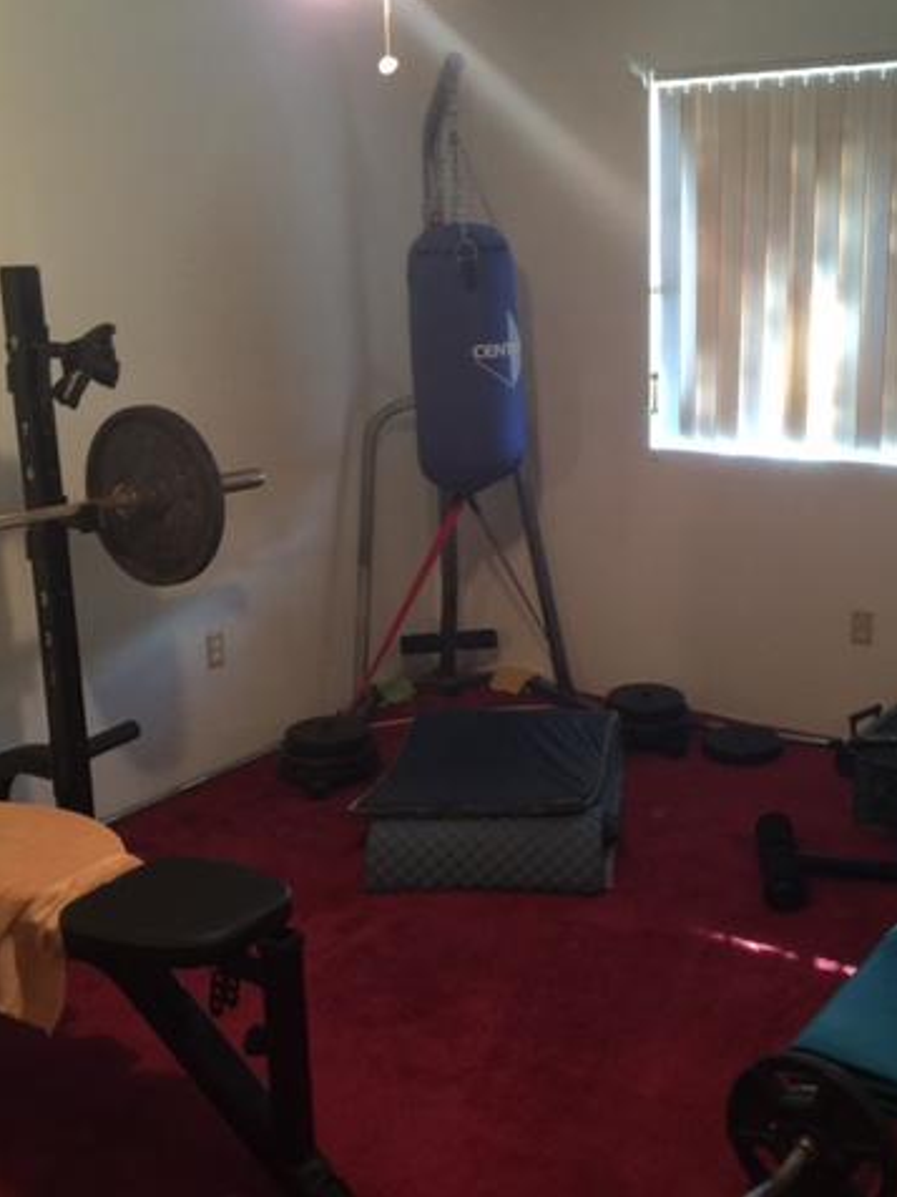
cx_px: 558
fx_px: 1347
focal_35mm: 39
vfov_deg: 47.9
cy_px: 596
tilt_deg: -11.6
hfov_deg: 36.6
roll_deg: +0.4
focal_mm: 4.15
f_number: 2.2
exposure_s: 1/4
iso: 80
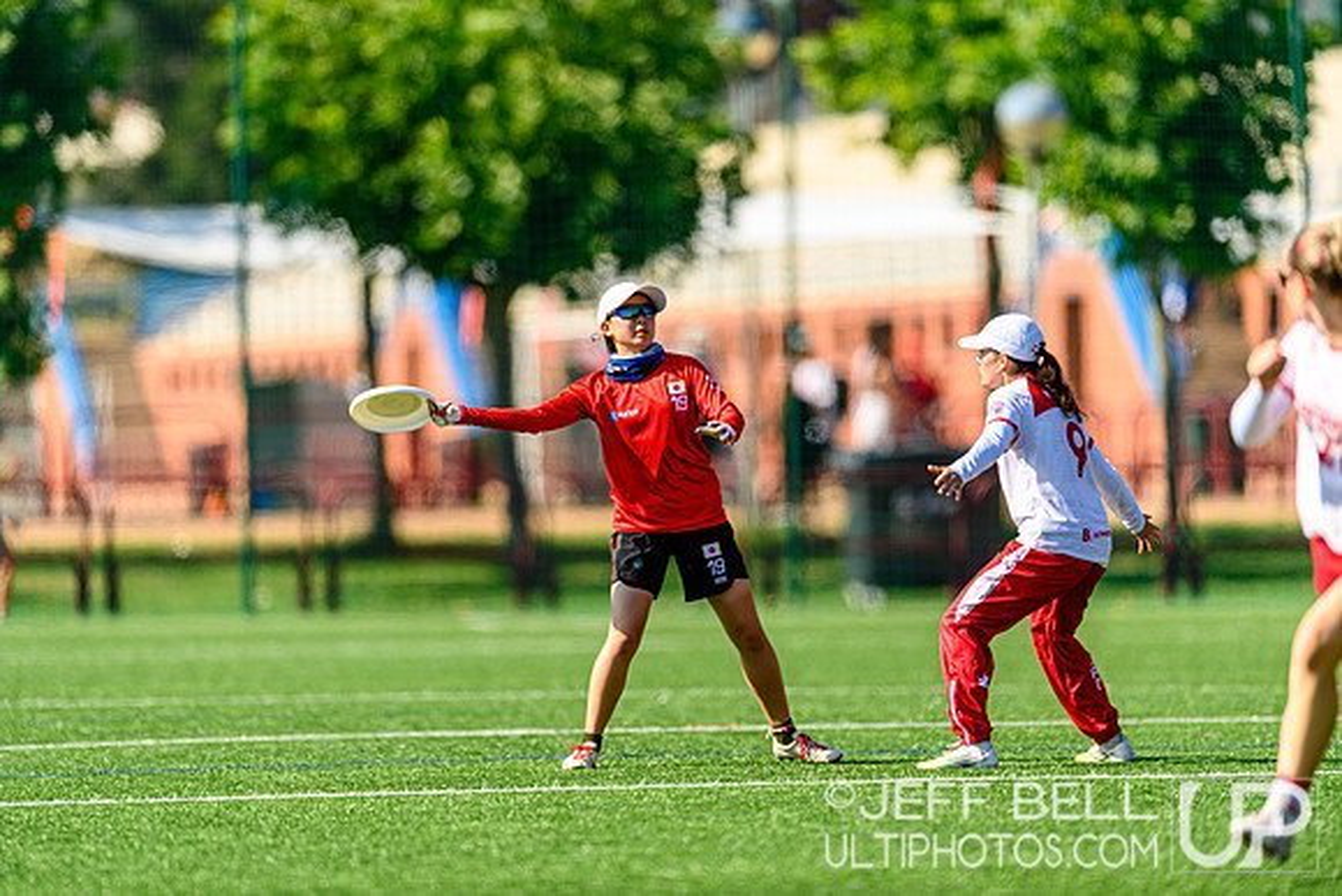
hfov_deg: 5.2
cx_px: 671
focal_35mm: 400
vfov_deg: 3.4
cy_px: 448
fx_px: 14914
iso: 100
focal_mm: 400
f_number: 3.2
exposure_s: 1/1250
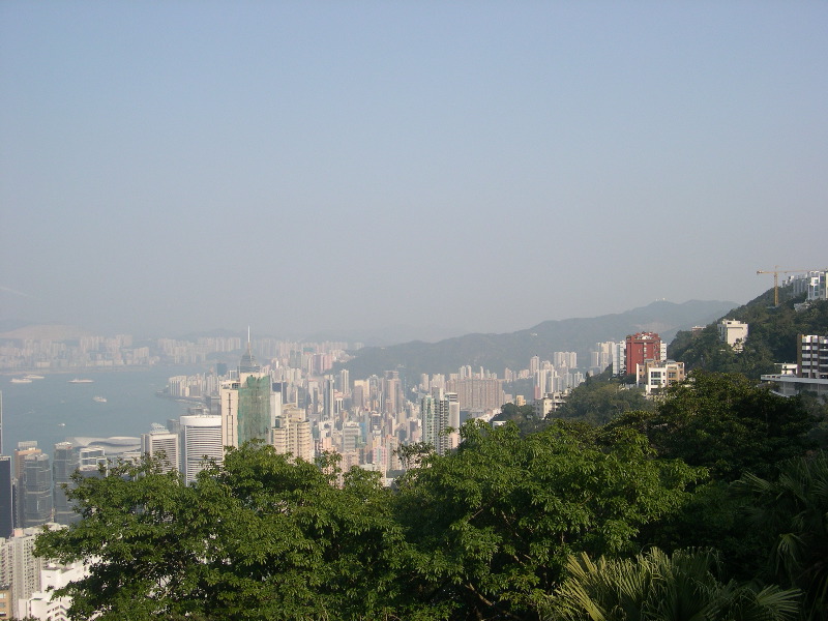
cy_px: 310
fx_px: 909
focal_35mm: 38
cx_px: 414
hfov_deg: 49.0
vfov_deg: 37.7
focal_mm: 8
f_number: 7.6
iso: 100
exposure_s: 1/175
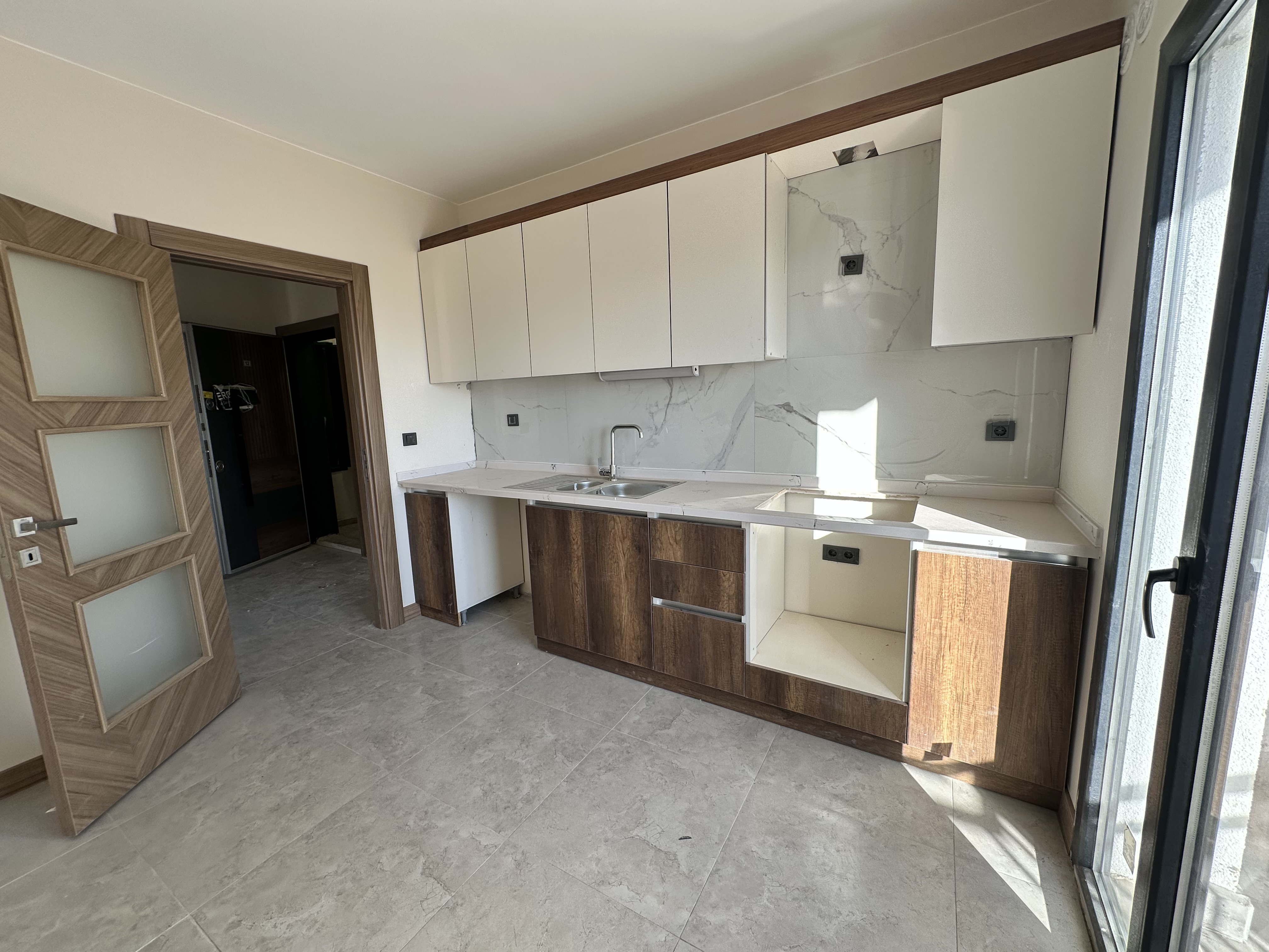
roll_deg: +1.6
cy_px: 476
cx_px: 634
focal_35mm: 14
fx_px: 513
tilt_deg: -8.1
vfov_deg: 85.7
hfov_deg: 102.1
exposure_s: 1/180
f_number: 2.2
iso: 40
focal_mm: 2.22
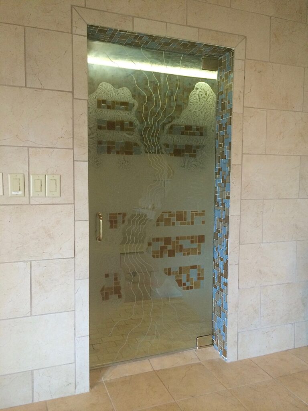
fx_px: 356
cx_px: 154
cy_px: 206
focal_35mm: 30
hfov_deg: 46.8
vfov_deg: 60.0
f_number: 2.2
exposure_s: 1/30
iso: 160
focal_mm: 4.12
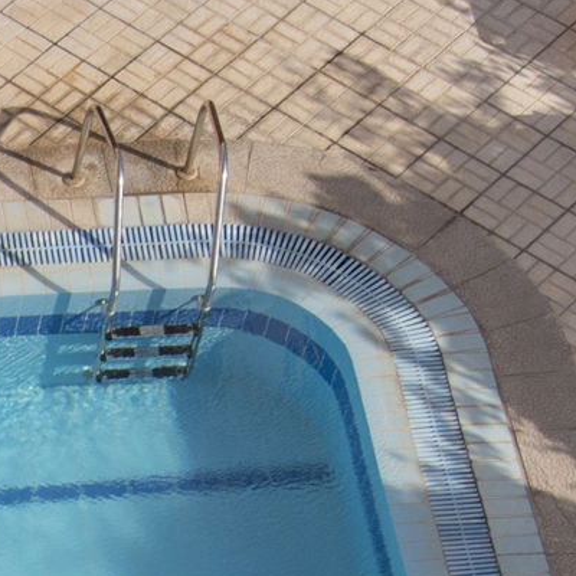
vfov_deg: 12.3
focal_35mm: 128
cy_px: 1073
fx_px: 2410
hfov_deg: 11.0
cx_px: -894
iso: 160
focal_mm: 20
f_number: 6.3
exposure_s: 1/1000
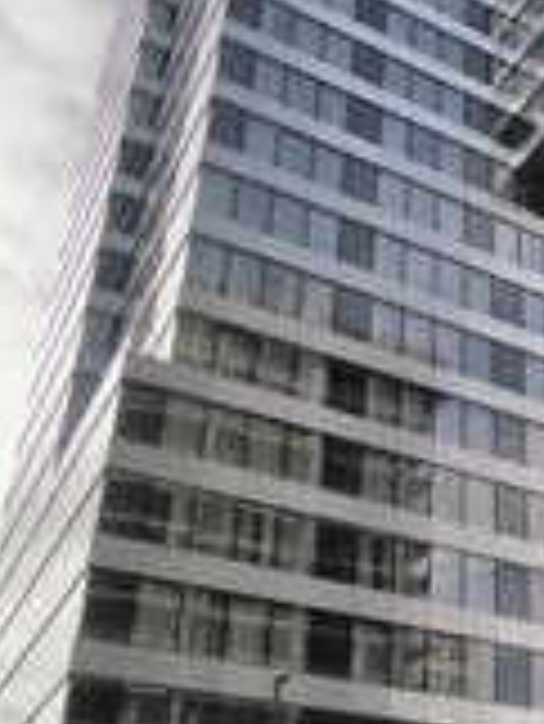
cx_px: 562
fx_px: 1109
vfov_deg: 35.7
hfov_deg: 25.9
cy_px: 497
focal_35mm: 53
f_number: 2.2
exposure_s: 1/933
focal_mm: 2.35
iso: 50
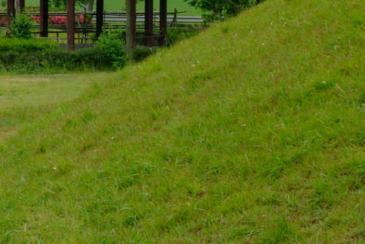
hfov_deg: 11.5
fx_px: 1776
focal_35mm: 175
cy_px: 16
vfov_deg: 7.8
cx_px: -73
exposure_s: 1/180
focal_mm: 44
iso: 800
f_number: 13
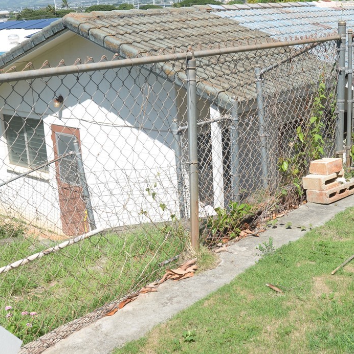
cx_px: 212
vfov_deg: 34.0
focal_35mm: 50
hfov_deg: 33.9
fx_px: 578
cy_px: 169
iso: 100
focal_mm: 24
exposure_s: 1/250
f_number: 6.3
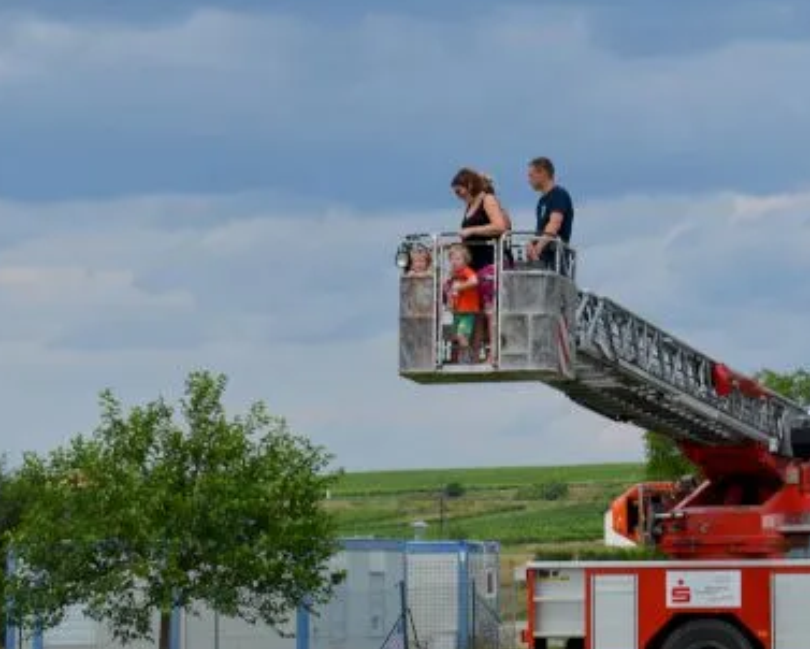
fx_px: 3598
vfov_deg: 10.3
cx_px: 649
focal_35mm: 150
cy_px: 378
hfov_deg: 12.8
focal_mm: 62
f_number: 8
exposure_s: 1/250
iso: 100
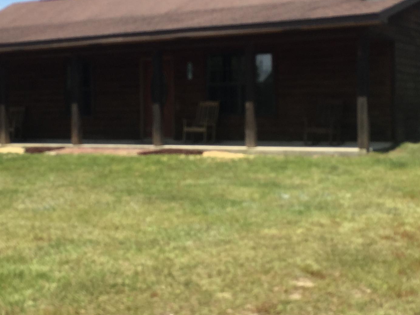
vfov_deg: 23.2
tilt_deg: +1.2
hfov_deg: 30.7
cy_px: 111
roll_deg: +0.4
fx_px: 764
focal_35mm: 63
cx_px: 183
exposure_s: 1/1799
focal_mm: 4.15
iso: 32
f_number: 2.2
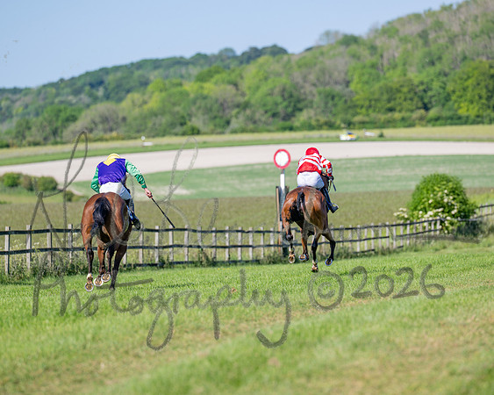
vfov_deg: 7.0
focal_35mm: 220
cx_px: 247
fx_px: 3211
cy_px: 197
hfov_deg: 8.8
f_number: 4
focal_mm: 195
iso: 200
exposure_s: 1/1600
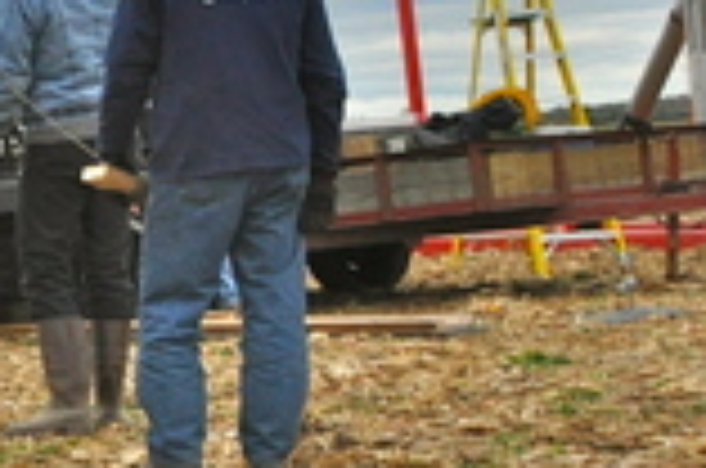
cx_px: -1003
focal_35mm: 138
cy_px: -61
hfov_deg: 12.0
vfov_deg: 9.8
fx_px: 2701
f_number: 6.3
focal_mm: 18
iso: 800
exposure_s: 1/160
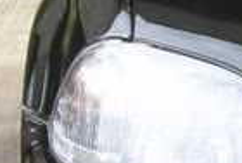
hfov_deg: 4.3
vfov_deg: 3.0
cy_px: 14
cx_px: 598
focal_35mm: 463
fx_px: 3119
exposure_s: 1/193
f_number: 3.4
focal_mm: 10.3
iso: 50
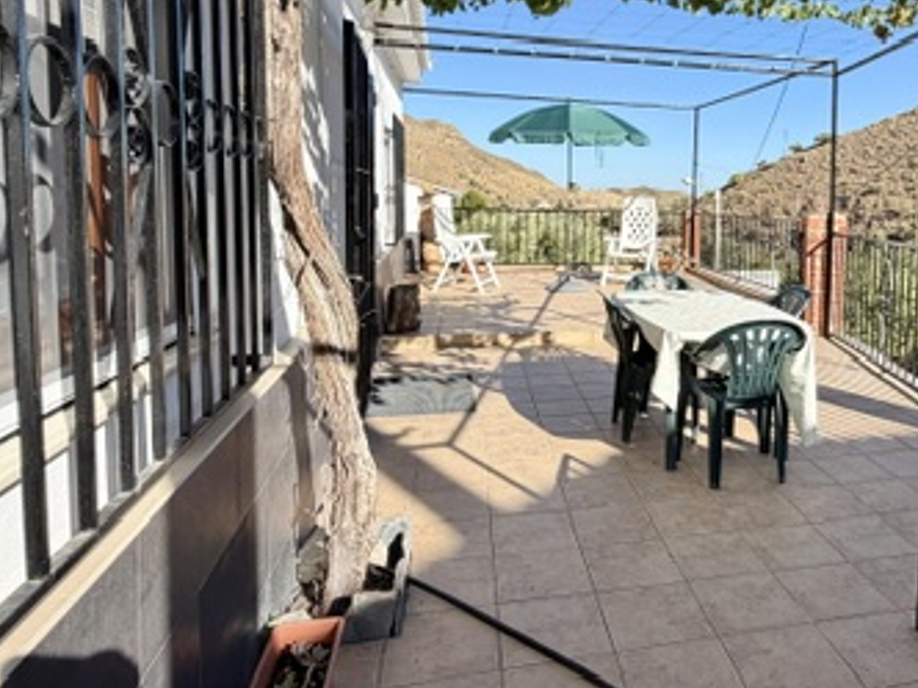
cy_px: 240
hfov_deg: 62.0
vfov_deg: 50.6
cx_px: 677
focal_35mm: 27
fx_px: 716
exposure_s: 1/734
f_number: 2.2
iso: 40
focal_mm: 2.22
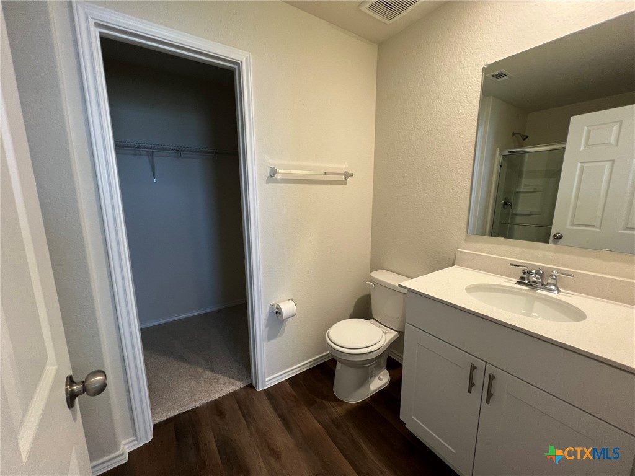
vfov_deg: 89.9
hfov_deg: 106.2
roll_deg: +0.0
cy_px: 238
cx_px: 318
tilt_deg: -10.6
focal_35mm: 13
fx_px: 238
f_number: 1.8
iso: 160
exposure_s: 1/60
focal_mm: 1.57
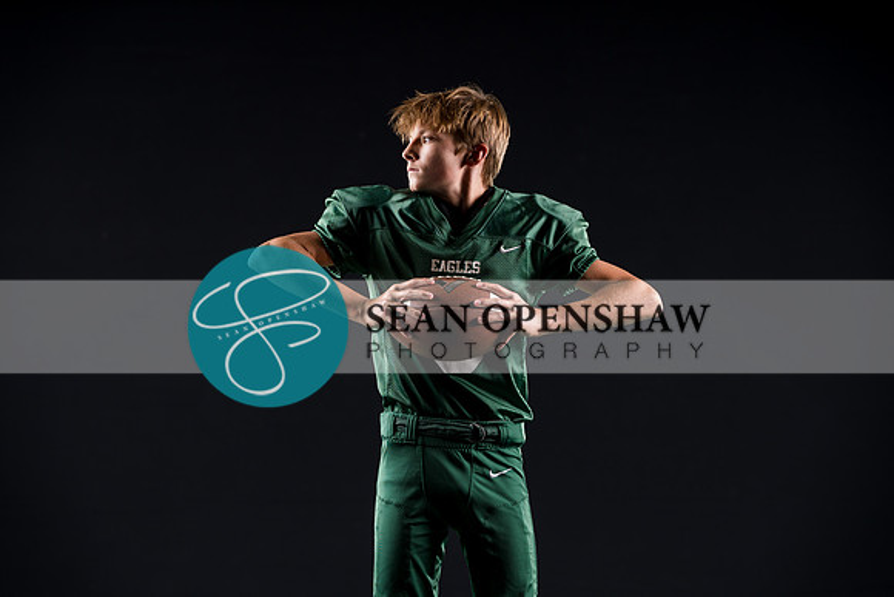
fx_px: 2360
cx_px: 447
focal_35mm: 95
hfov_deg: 21.5
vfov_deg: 14.4
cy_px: 298
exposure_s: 1/160
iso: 200
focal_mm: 95
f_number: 4
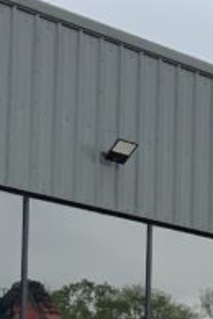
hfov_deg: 7.7
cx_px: 623
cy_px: 455
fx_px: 1402
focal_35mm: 158
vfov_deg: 12.5
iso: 16
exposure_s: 1/1121
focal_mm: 3
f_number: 1.8
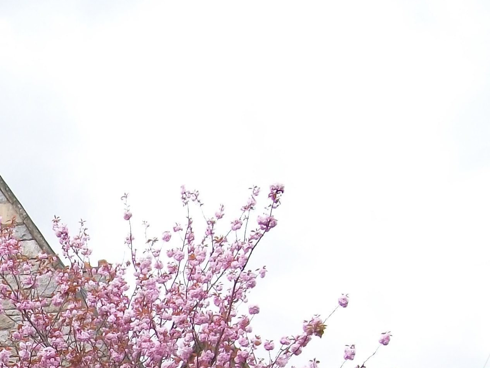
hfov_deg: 19.7
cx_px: -112
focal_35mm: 93
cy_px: 442
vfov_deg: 15.3
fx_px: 1317
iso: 80
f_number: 2.7
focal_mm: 6
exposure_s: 1/500
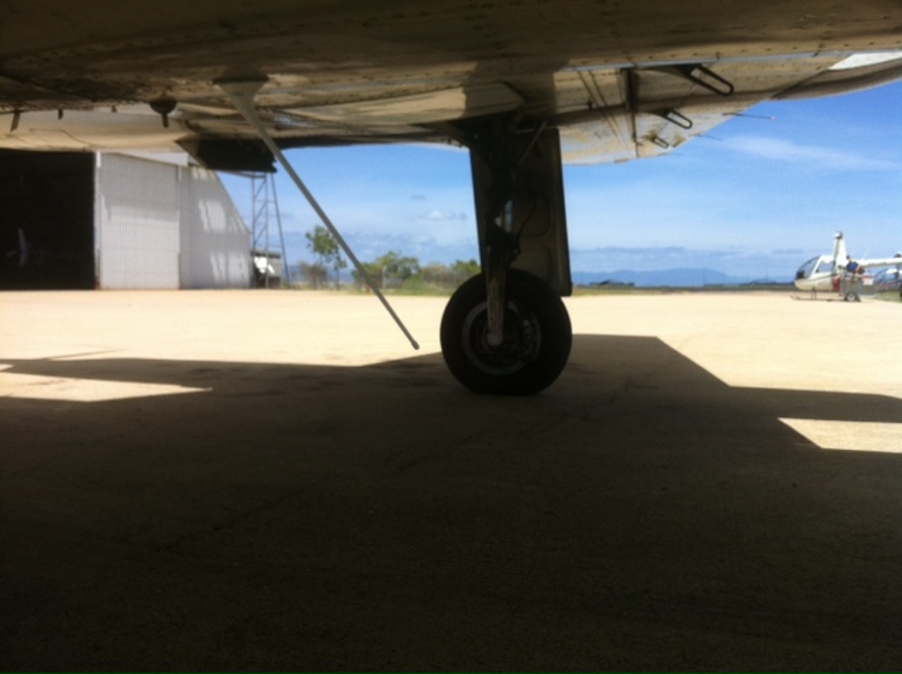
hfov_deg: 52.7
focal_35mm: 35
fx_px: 911
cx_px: 451
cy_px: 337
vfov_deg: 40.6
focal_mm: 3.85
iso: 80
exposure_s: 1/1436
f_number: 2.8
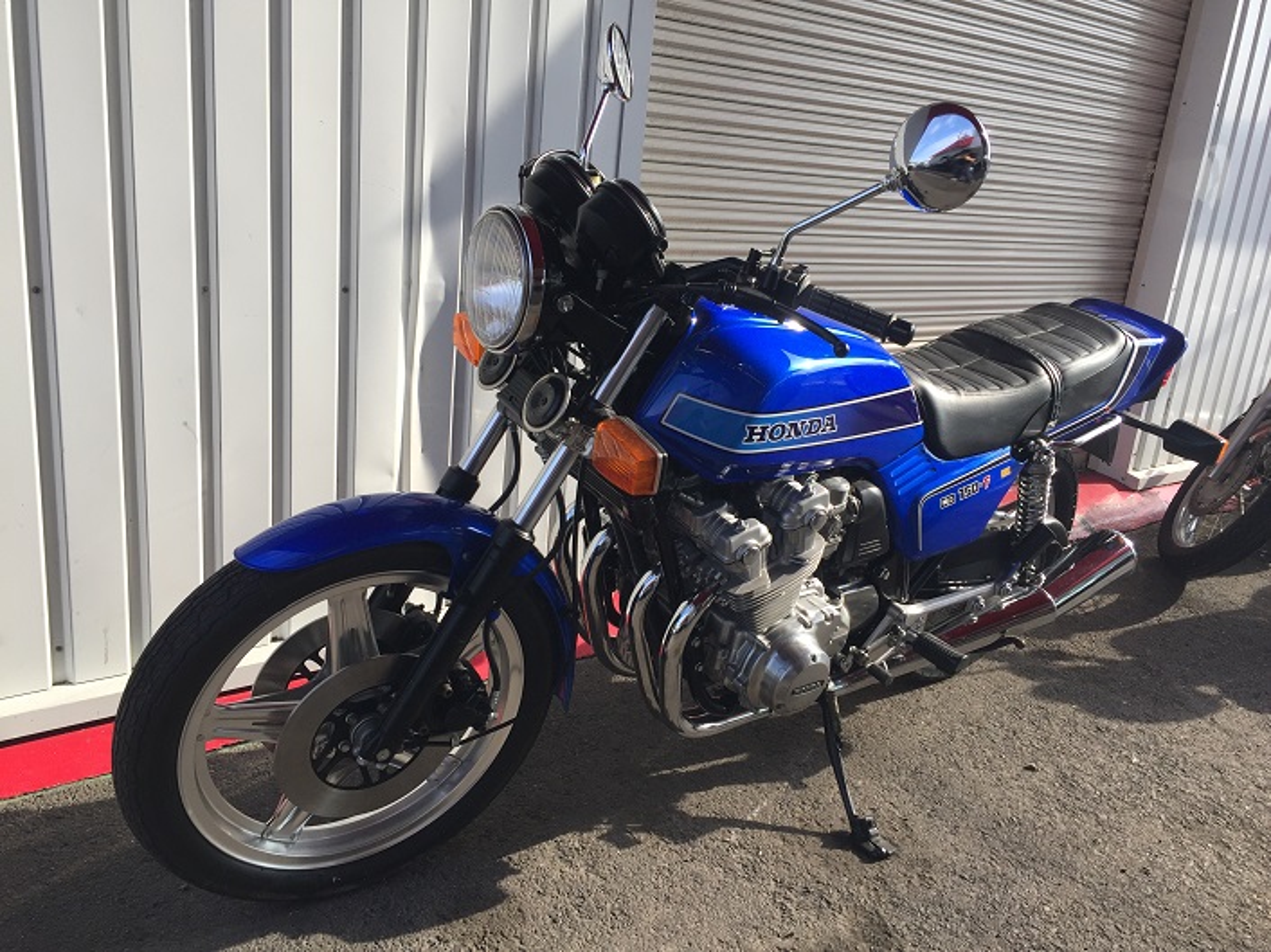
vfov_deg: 48.2
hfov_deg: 61.7
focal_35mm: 29
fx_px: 1064
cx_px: 636
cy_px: 476
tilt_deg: -17.9
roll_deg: -5.3
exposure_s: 1/638
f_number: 2.2
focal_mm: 4.15
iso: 32
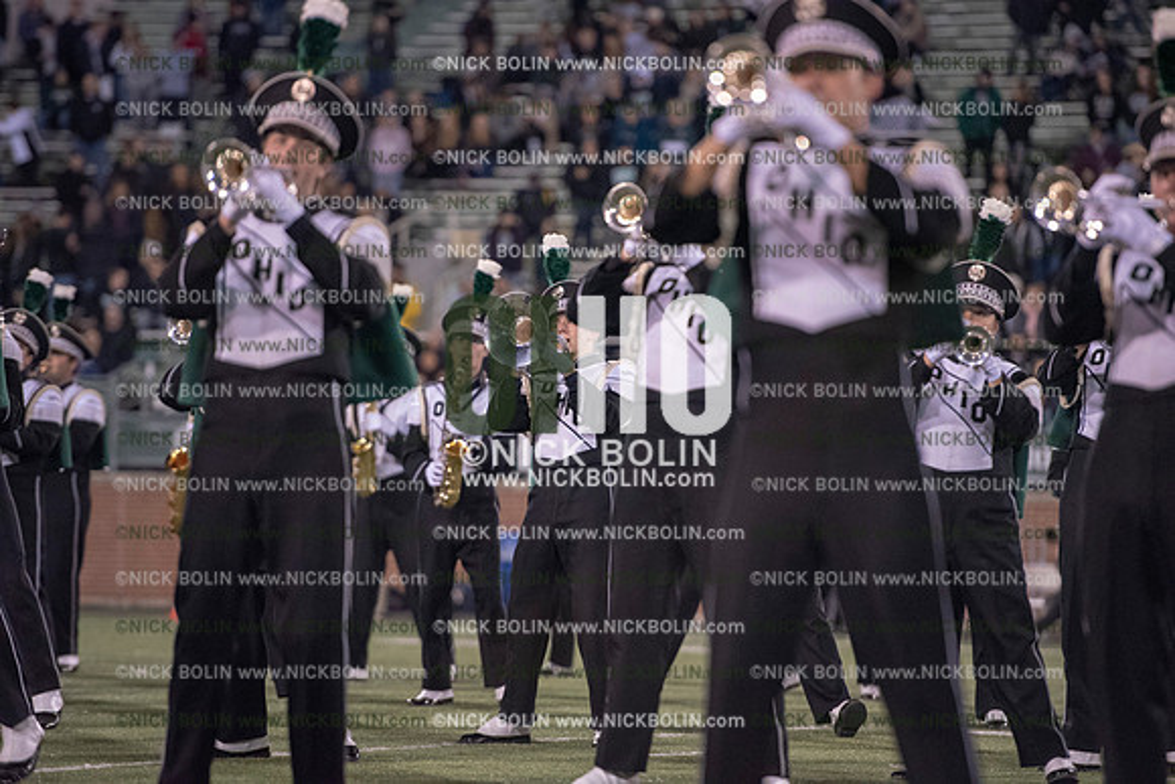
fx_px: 6366
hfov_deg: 10.5
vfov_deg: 7.0
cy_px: 392
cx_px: 588
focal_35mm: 195
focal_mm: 195
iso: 5000
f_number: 3.2
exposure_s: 1/1250
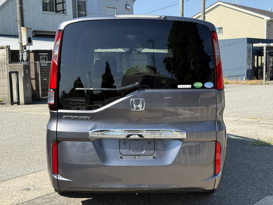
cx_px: 136
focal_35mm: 48
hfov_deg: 39.7
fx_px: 379
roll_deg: +1.8
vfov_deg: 30.3
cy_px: 102
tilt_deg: -5.8
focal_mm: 6.76
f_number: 1.78
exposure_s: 1/2577
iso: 100
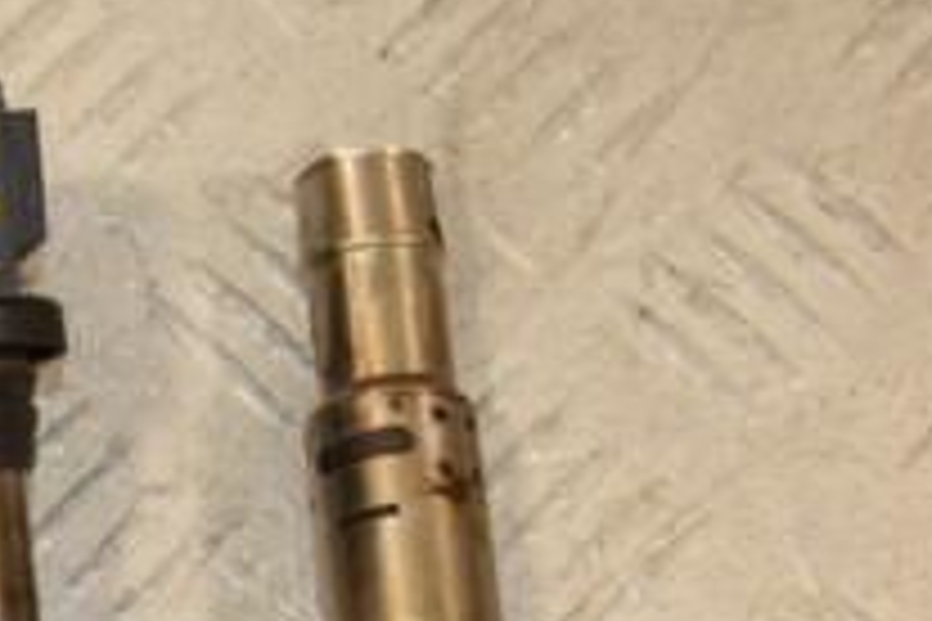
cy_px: 612
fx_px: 4504
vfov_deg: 7.9
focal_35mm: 174
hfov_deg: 11.5
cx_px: -279
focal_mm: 40
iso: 800
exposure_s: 1/200
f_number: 9
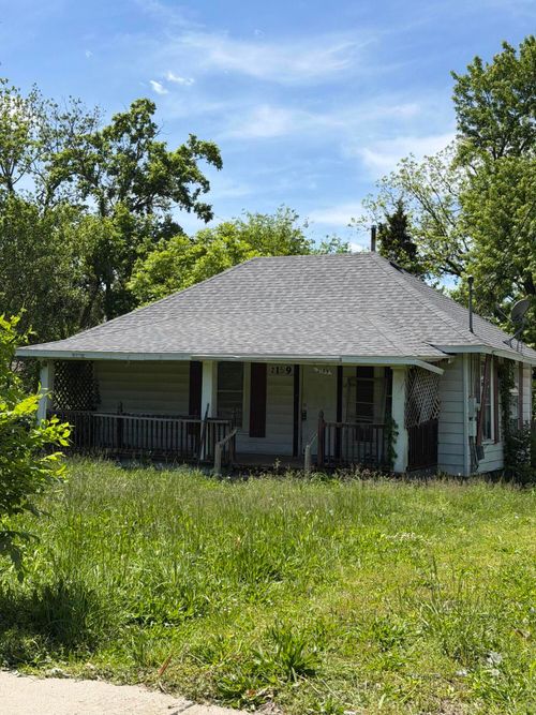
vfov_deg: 39.7
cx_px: 268
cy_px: 358
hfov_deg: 30.3
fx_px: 991
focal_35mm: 48
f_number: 1.78
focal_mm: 6.76
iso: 64
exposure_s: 1/4878
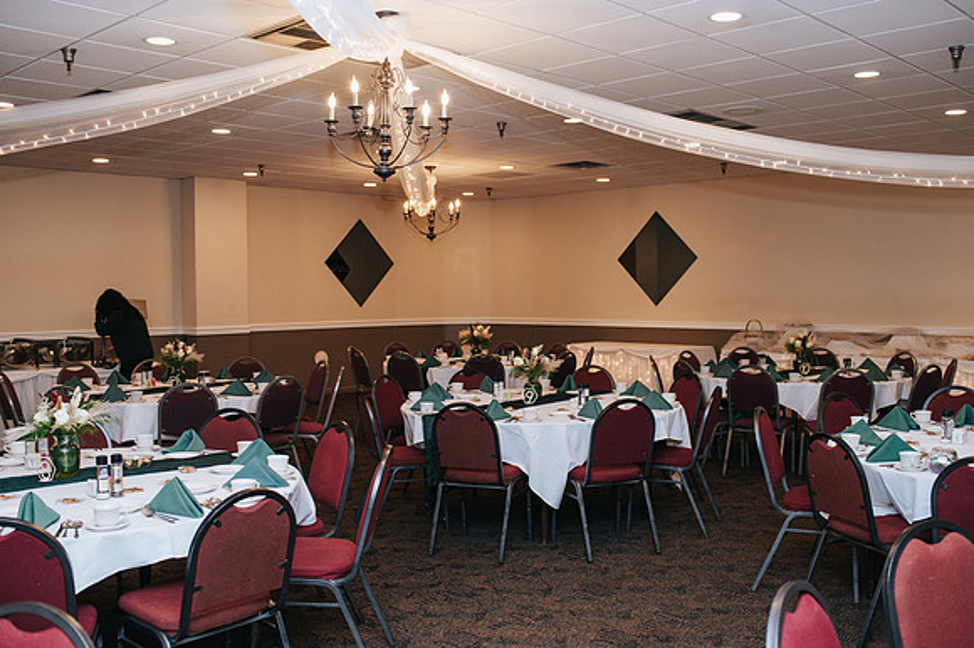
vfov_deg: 37.4
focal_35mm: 35
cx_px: 487
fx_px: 958
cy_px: 324
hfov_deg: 53.9
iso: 800
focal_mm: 35
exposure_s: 1/200
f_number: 3.2
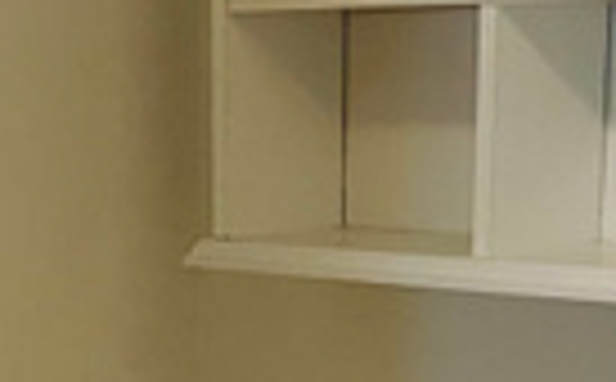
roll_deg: +0.1
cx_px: 180
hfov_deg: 16.2
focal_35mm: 129
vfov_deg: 9.9
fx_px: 2161
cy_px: 535
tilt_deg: -13.5
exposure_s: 1/60
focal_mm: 4.25
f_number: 1.8
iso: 320
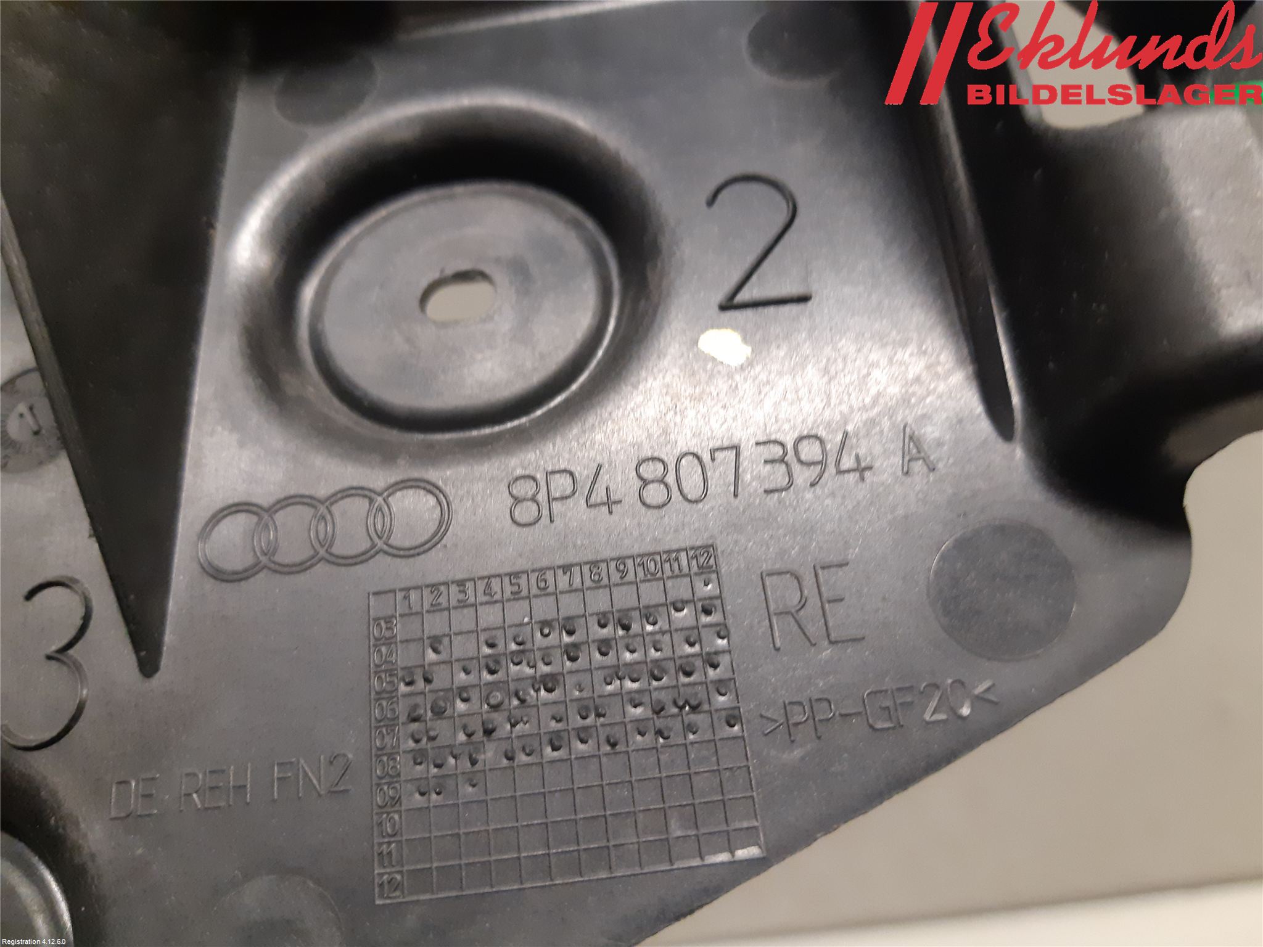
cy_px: 474
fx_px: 949
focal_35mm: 26
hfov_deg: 67.3
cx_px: 632
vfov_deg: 53.1
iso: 320
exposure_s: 1/50
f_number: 1.7
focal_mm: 3.93
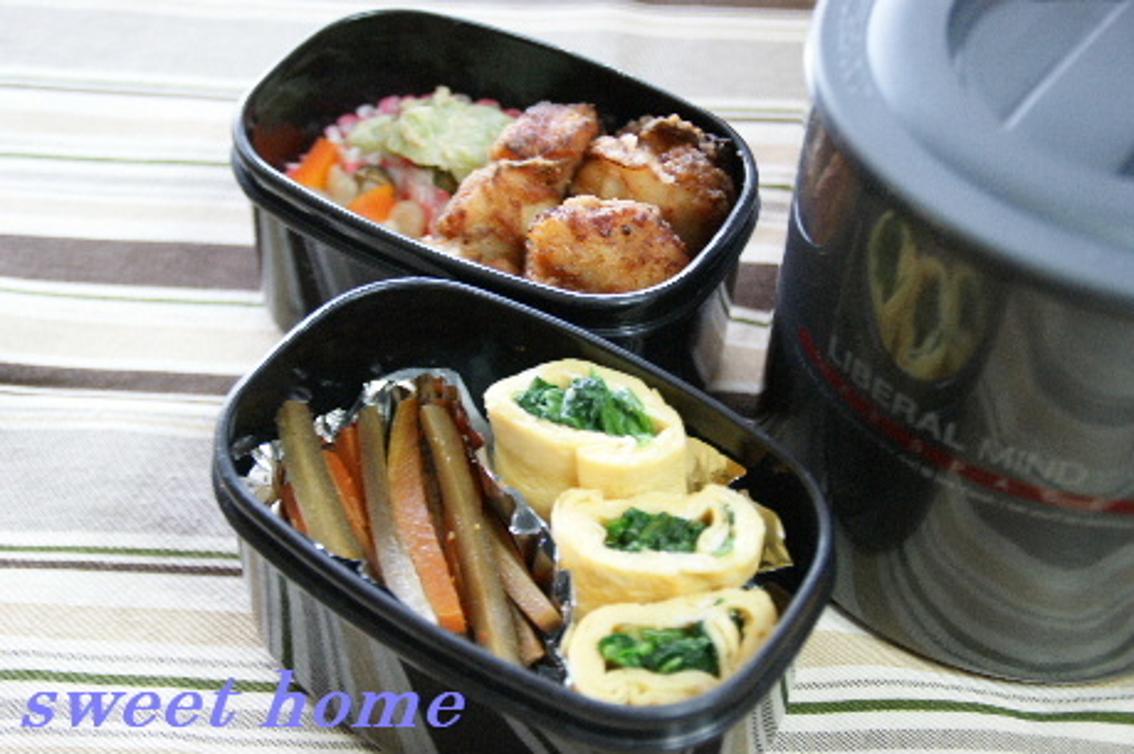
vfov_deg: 22.6
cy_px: 377
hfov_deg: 33.4
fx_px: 1888
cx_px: 567
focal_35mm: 60
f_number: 4.5
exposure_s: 1/10
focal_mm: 40
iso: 400
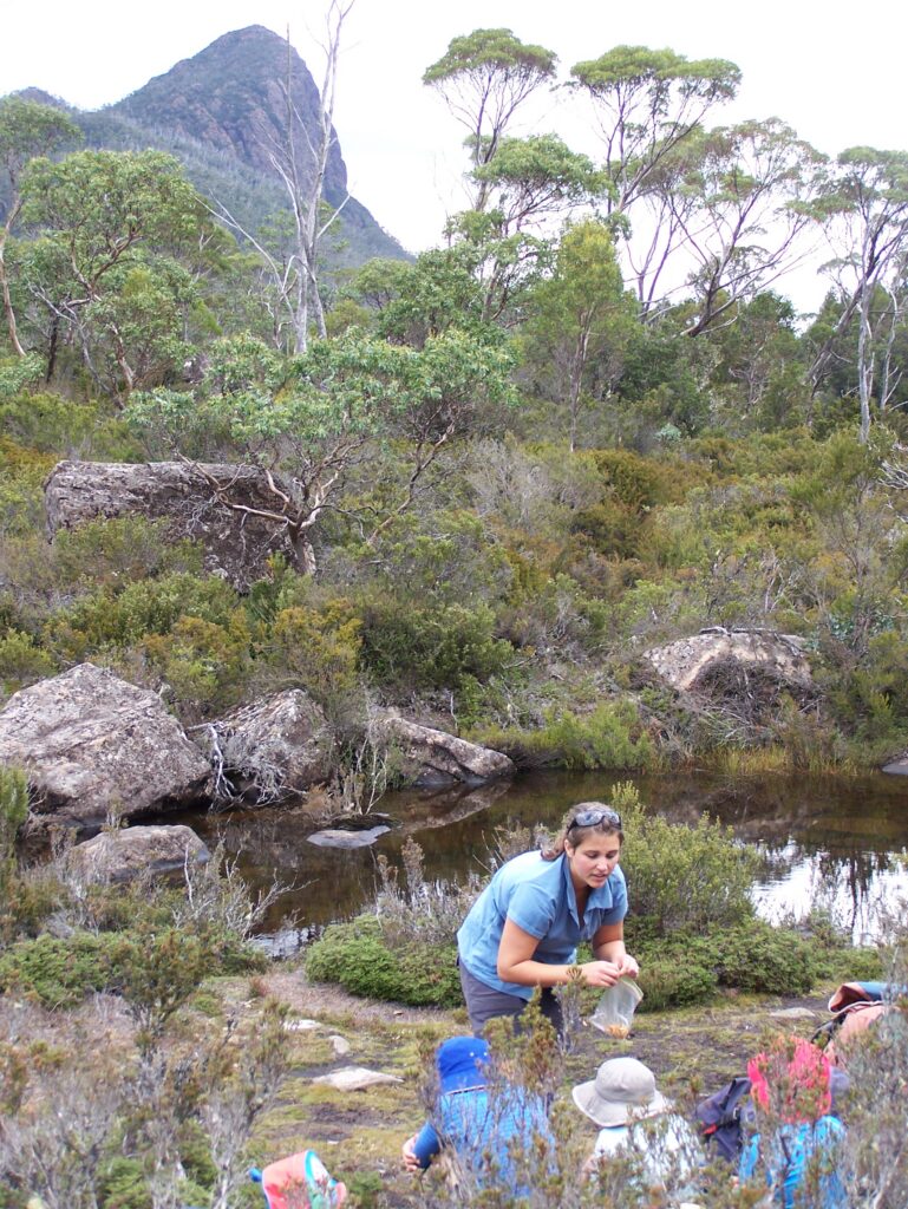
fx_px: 2341
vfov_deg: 29.0
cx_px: 454
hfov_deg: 21.9
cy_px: 604
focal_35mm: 67
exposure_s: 1/125
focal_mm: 11.1
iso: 80
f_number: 3.2
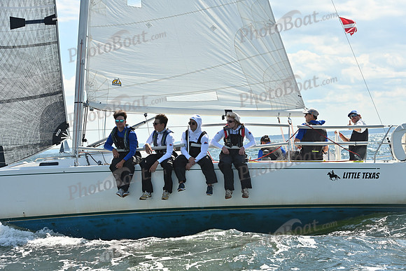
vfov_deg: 16.7
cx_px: 203
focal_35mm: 82
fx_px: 925
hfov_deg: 24.8
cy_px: 136
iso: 250
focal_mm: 82
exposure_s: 1/1250
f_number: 8
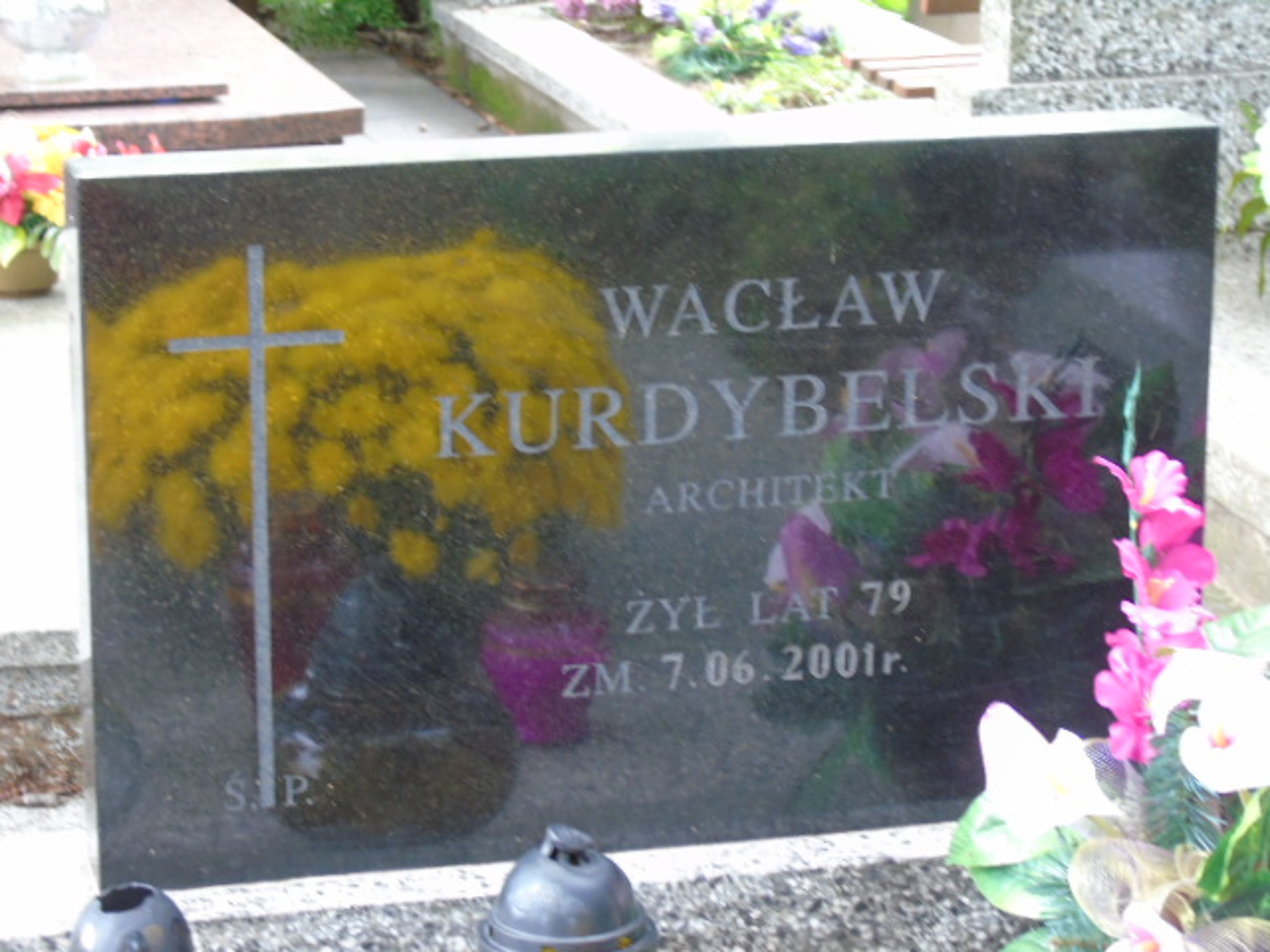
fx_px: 3962
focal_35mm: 108
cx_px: 635
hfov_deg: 18.2
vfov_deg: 13.7
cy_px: 476
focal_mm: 19
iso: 400
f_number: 4.4
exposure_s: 1/10
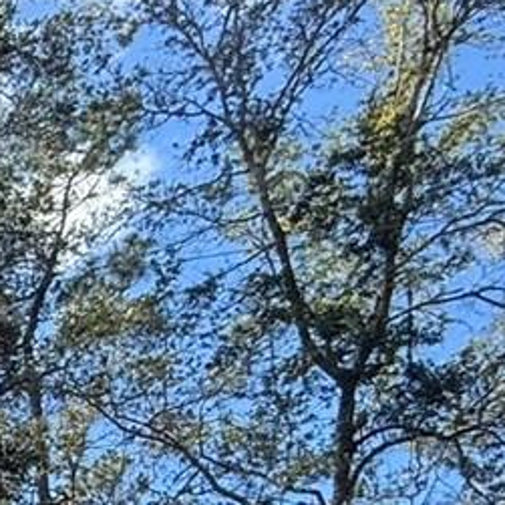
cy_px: 813
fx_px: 1304
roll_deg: -2.8
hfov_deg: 15.0
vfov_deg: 18.7
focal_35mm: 79
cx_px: -654
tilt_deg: +16.2
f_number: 2.2
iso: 64
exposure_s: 1/928
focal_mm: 2.22
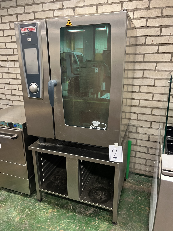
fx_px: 173
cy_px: 116
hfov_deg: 53.1
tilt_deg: -16.6
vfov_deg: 67.3
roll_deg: +0.0
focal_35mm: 26
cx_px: 86
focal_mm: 5.7
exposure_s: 1/50
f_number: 1.5
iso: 250
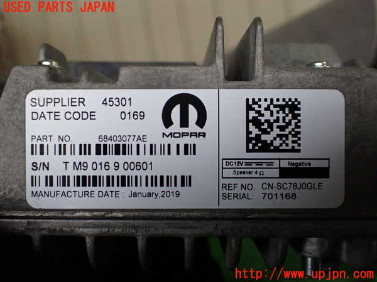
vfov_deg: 46.8
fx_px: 327
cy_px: 141
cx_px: 188
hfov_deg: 60.0
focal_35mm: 30
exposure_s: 1/125
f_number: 2.3
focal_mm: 5.4
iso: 250
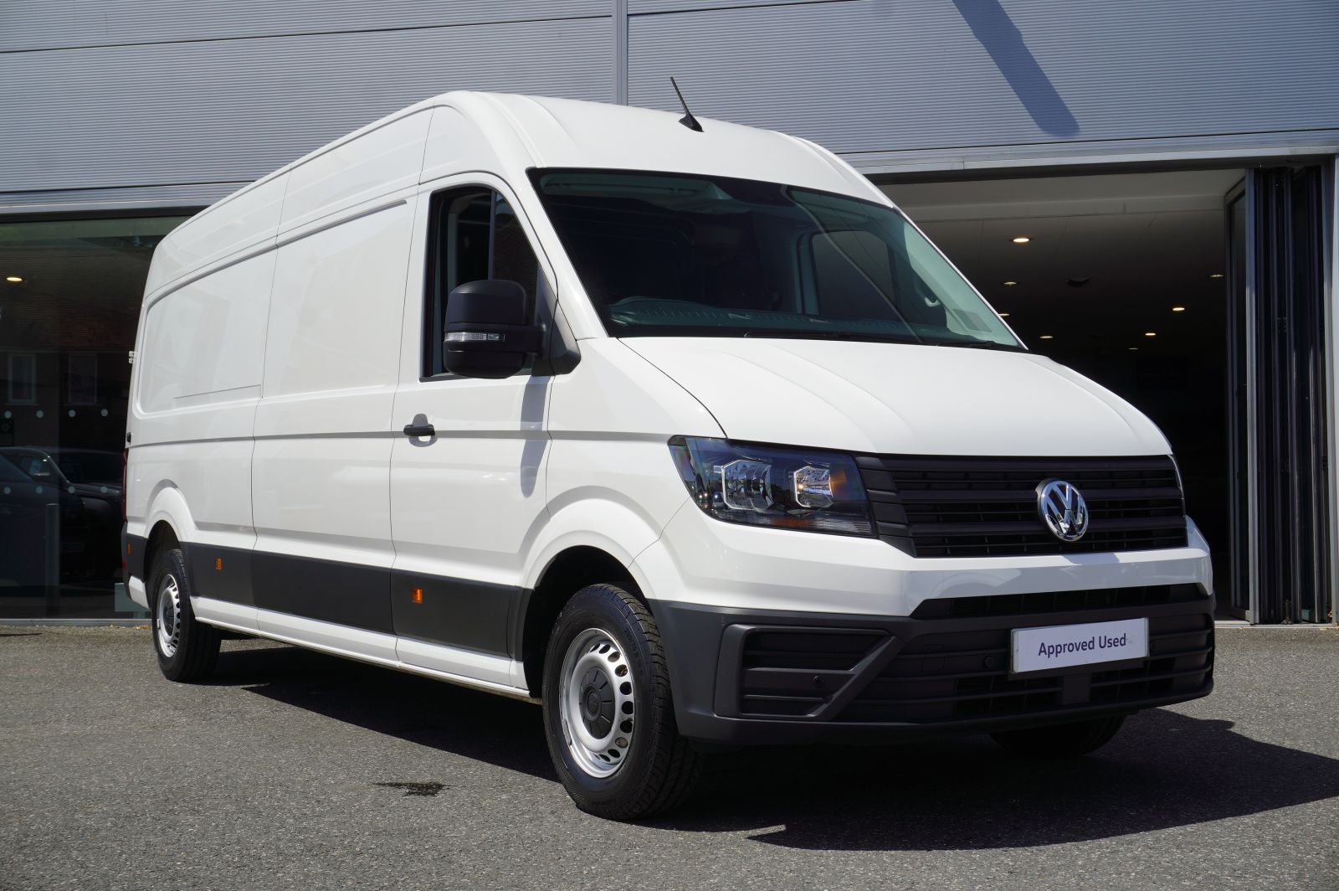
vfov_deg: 31.8
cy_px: 446
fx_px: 1561
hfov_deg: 46.4
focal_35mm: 42
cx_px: 670
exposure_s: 1/125
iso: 100
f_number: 10
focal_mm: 28
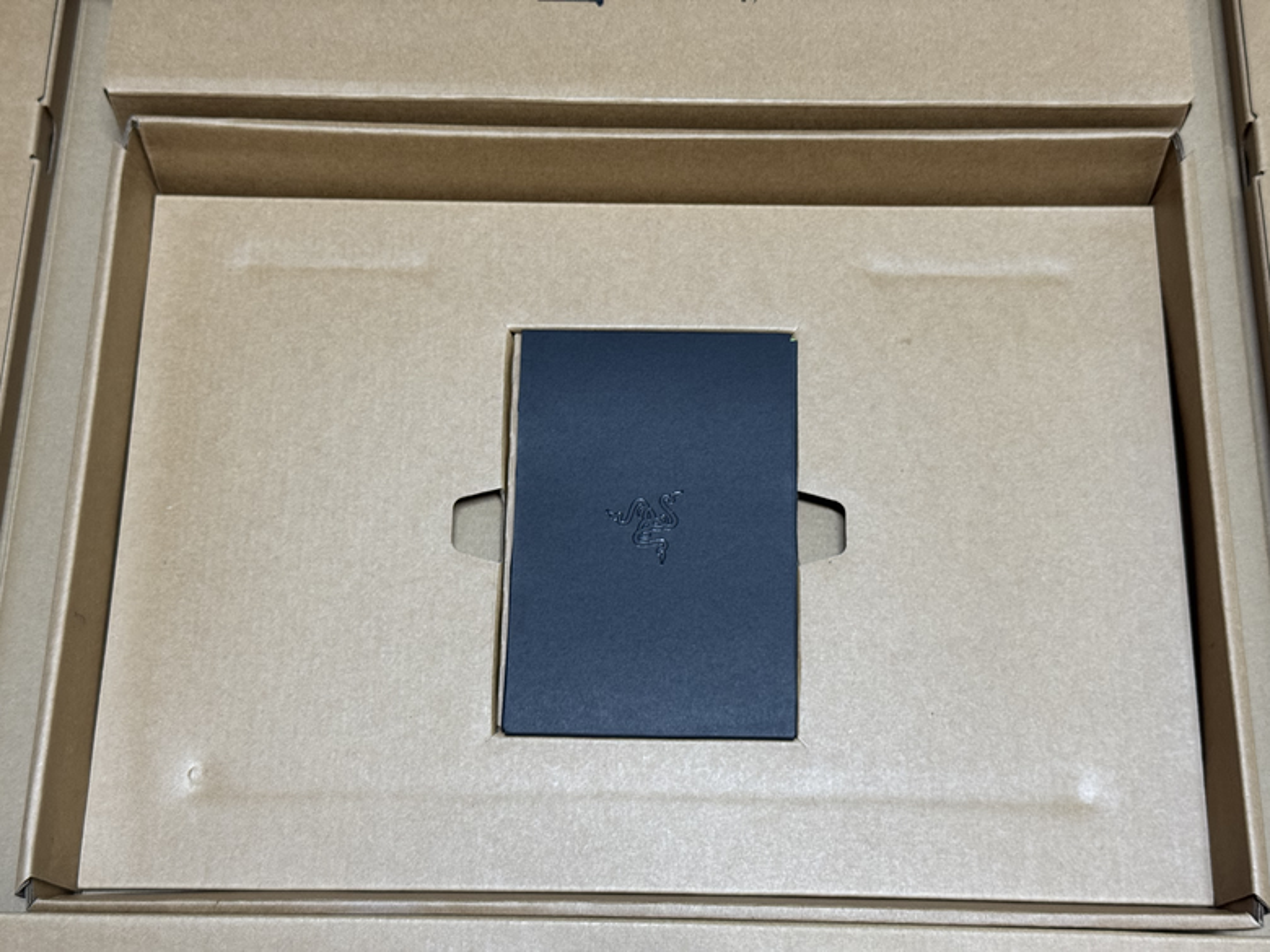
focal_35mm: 48
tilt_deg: -69.4
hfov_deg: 39.7
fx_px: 1761
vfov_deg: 30.3
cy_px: 476
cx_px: 635
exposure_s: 1/60
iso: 250
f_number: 1.78
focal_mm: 6.76
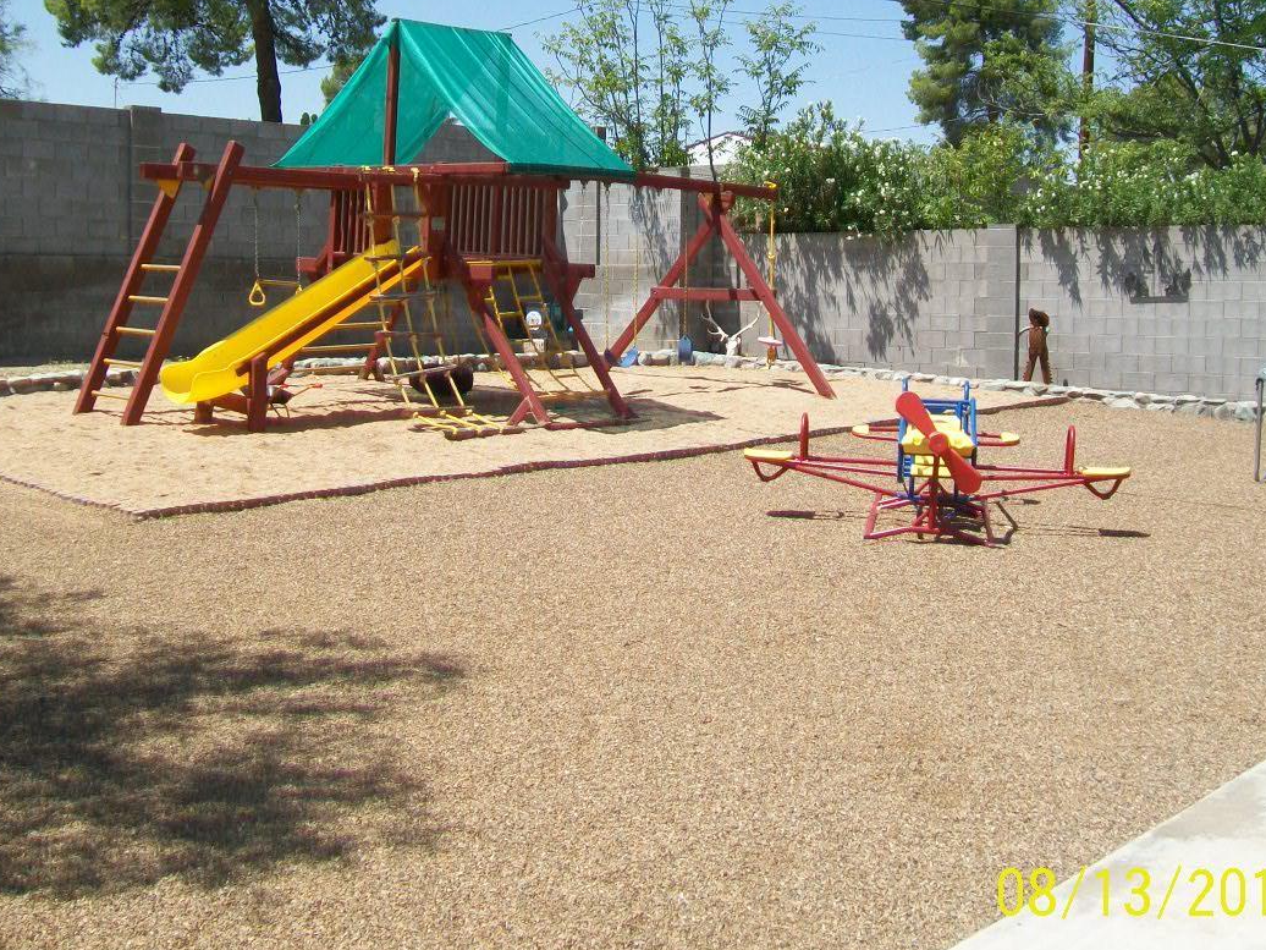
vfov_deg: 34.3
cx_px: 609
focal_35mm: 42
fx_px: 1536
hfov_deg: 44.8
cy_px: 430
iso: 64
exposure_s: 1/400
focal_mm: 6.1
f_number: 4.9
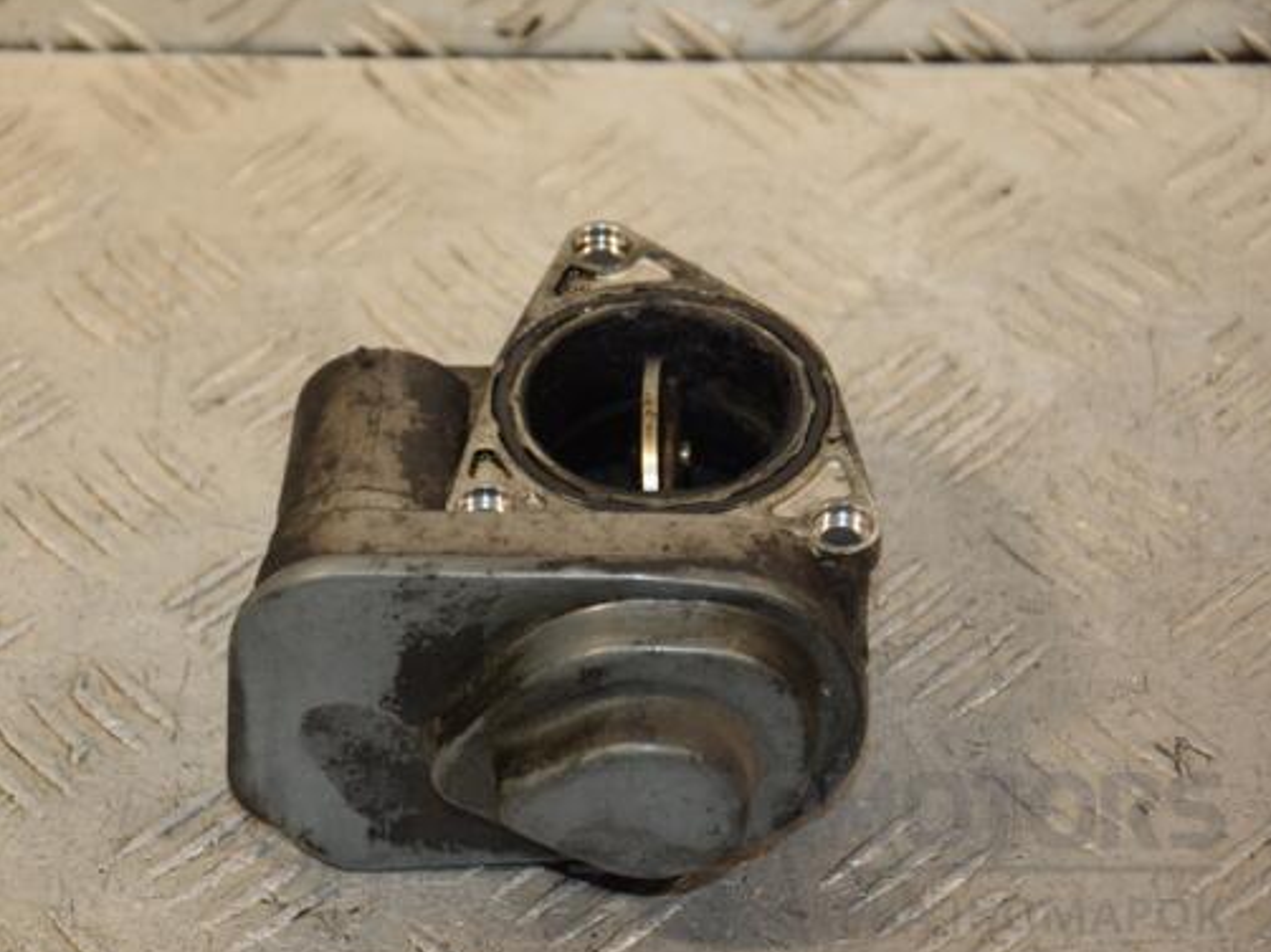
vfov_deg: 10.7
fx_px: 5065
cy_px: 473
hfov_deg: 14.3
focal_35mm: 138
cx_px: 514
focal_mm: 80
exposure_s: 1/160
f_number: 5.3
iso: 800
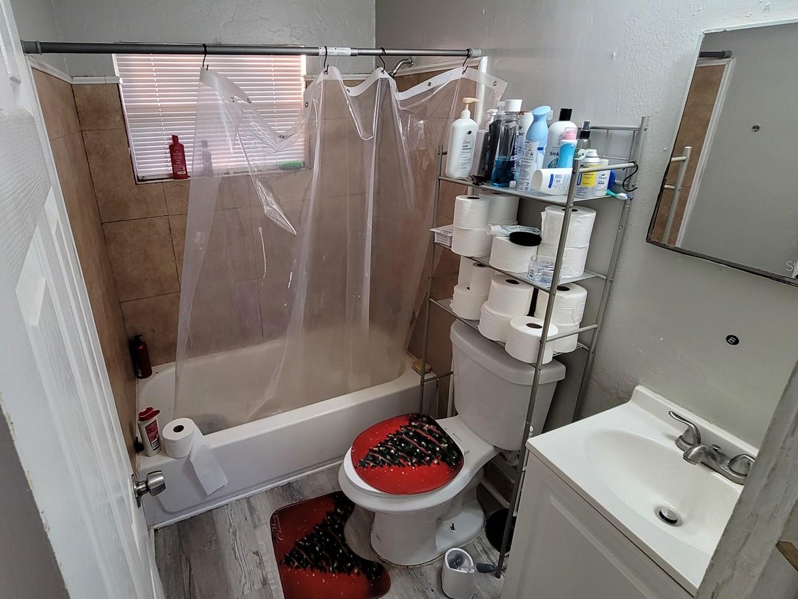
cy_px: 266
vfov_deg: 74.5
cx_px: 326
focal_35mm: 17
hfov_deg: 90.1
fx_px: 392
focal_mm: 2.2
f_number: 2.2
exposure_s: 1/60
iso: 200
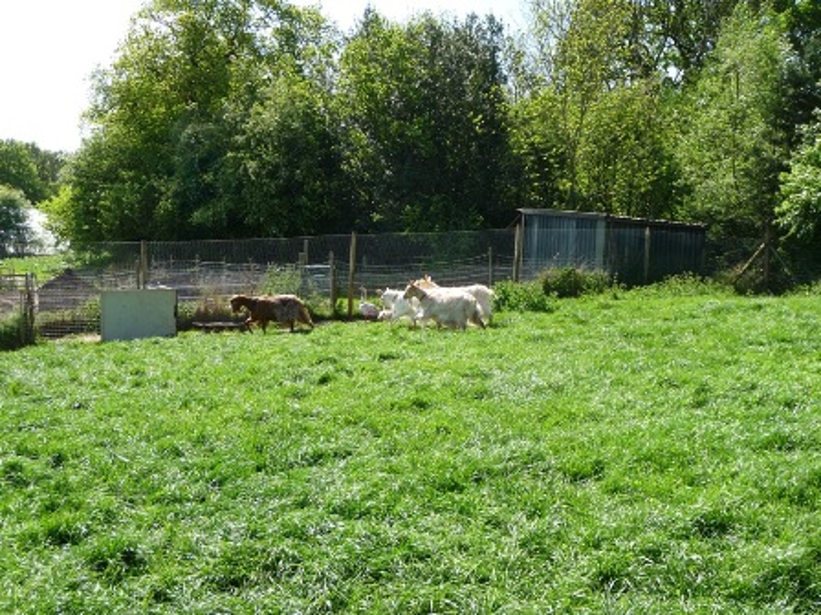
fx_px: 949
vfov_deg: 36.0
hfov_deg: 46.8
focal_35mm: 40
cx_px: 410
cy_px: 308
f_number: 3.9
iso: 100
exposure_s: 1/320
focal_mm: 6.7
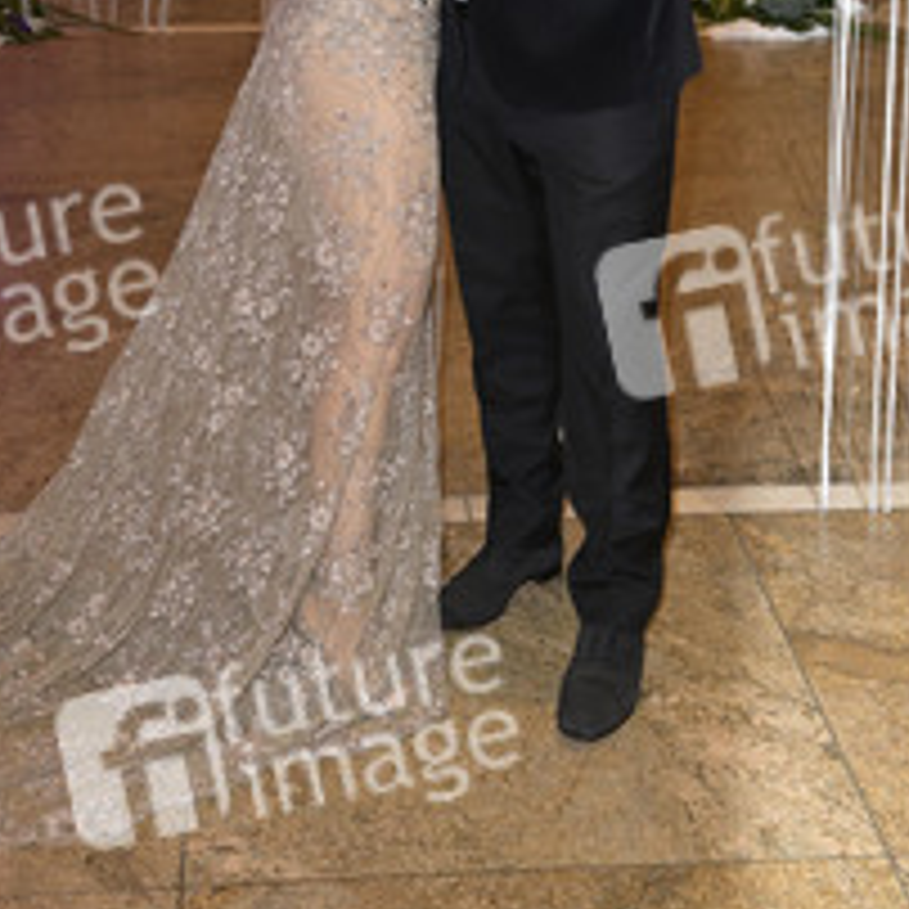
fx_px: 1901
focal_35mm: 64
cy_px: 68
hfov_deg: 26.9
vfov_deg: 25.9
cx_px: 418
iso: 2500
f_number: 5.6
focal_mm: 38
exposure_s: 1/60
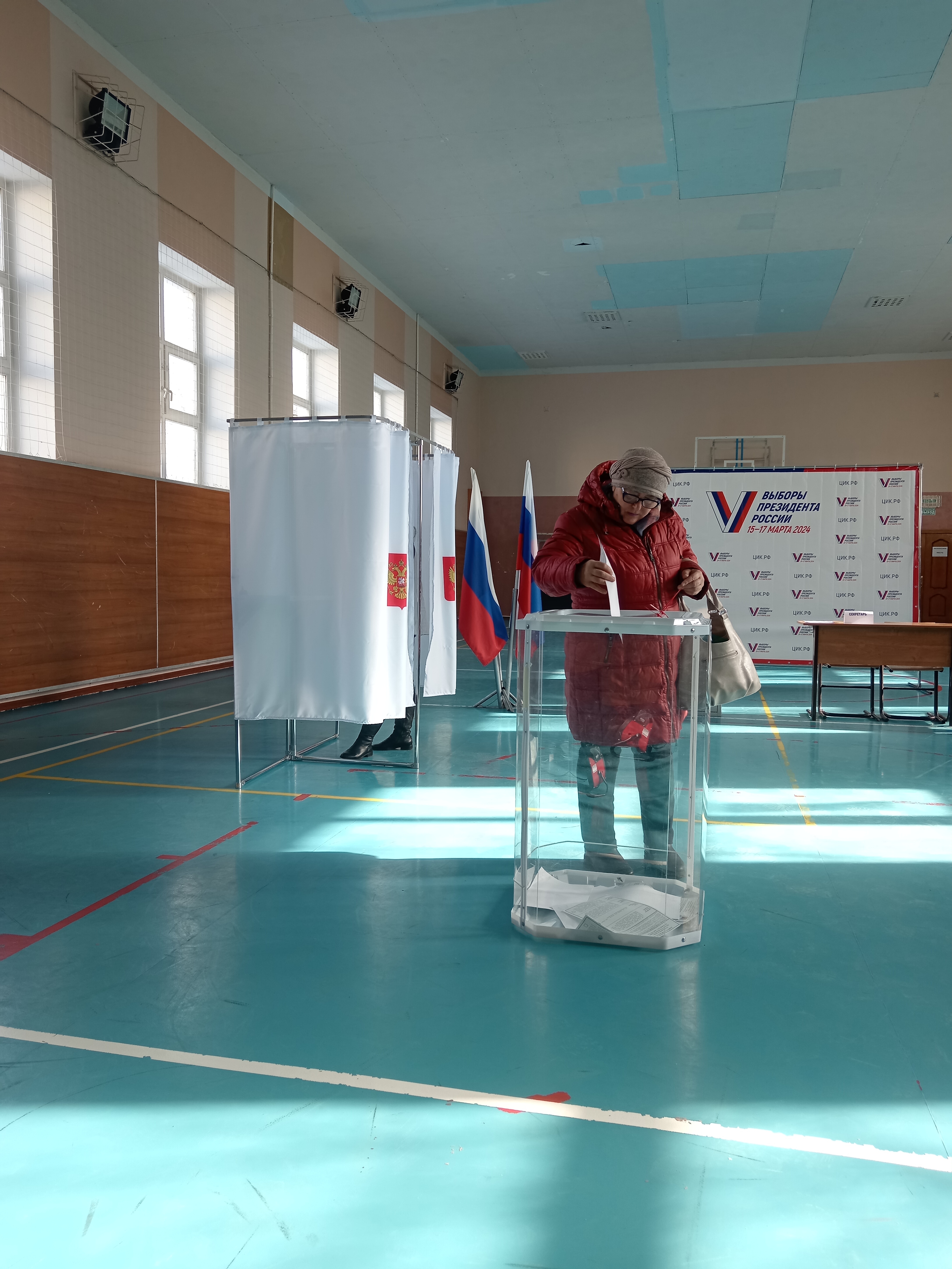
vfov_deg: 65.3
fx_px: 990
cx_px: 476
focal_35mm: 27
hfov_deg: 51.4
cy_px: 634
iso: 183
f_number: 1.9
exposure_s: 1/100
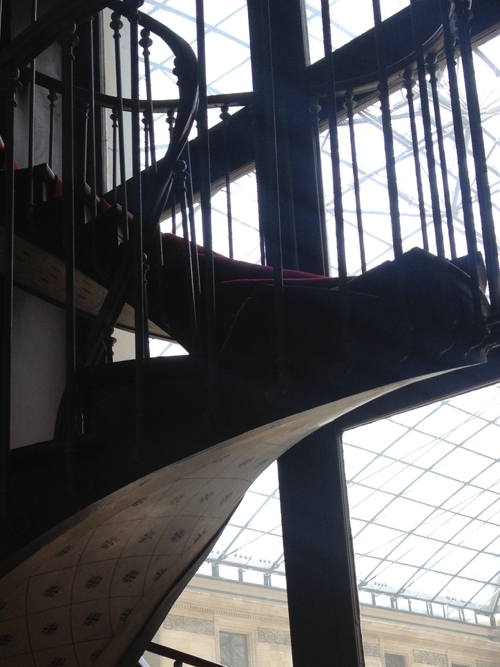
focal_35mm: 58
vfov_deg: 32.5
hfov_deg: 25.0
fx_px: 1118
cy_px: 516
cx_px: 136
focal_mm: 4.28
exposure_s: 1/60
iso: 50
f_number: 2.4
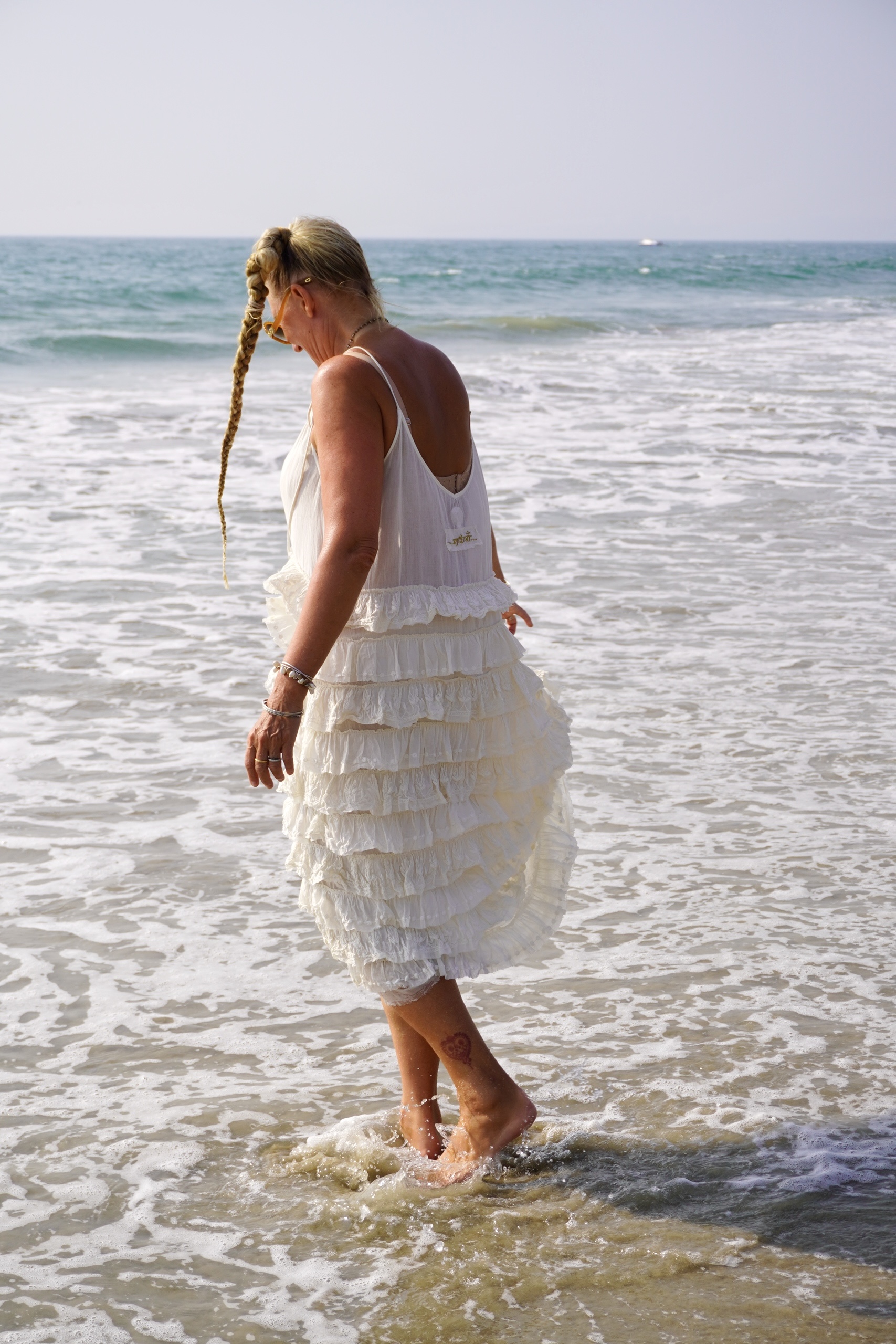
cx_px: 448
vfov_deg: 34.2
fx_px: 2184
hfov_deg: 23.2
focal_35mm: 58
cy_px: 672
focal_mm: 39
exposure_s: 1/800
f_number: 5.6
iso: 100
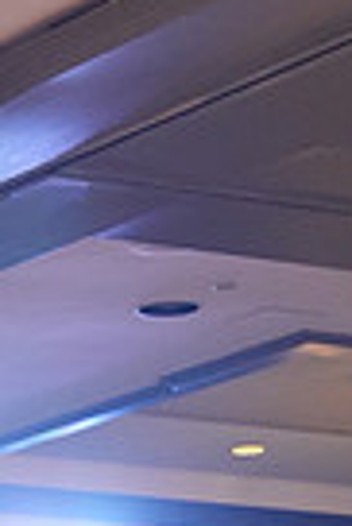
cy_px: 951
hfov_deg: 5.4
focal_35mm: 252
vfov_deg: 7.9
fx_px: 3686
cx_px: -242
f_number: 4
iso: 4000
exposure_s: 1/400
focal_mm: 59
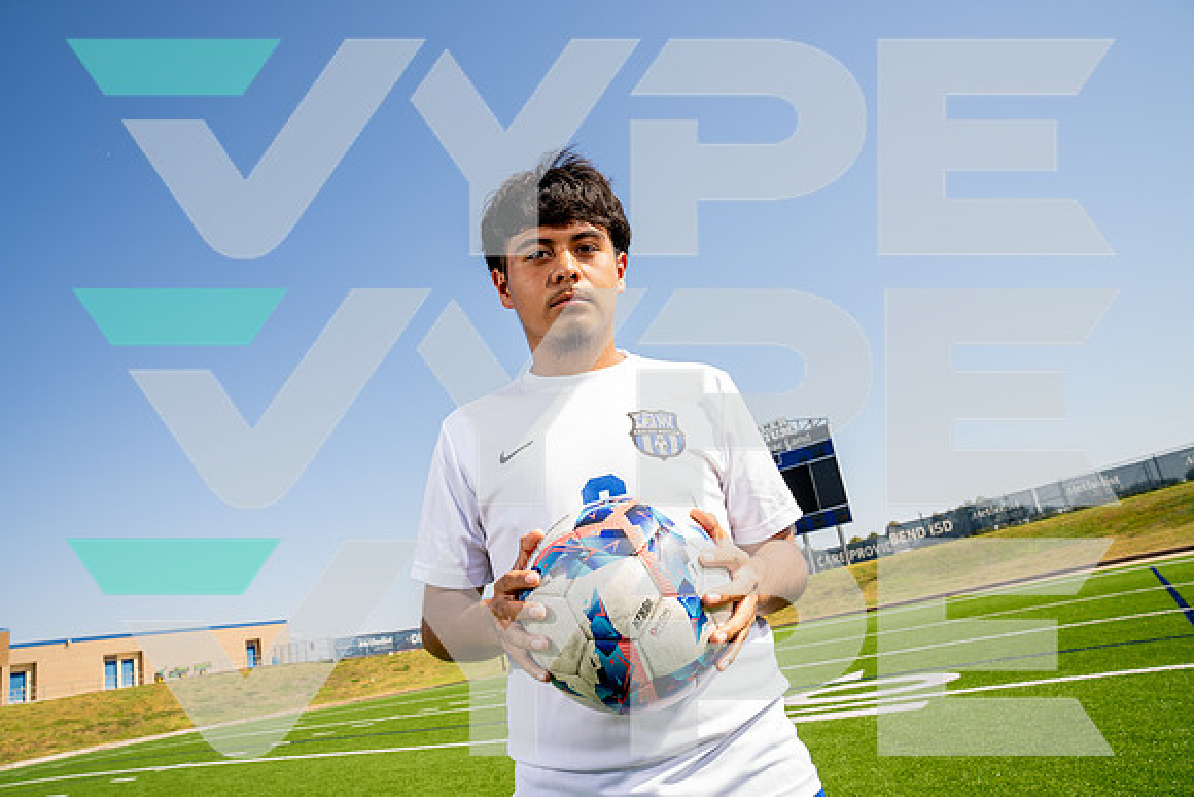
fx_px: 796
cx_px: 597
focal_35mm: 24
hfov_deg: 73.7
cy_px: 398
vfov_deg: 53.2
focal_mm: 24
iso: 50
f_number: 7.1
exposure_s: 1/125
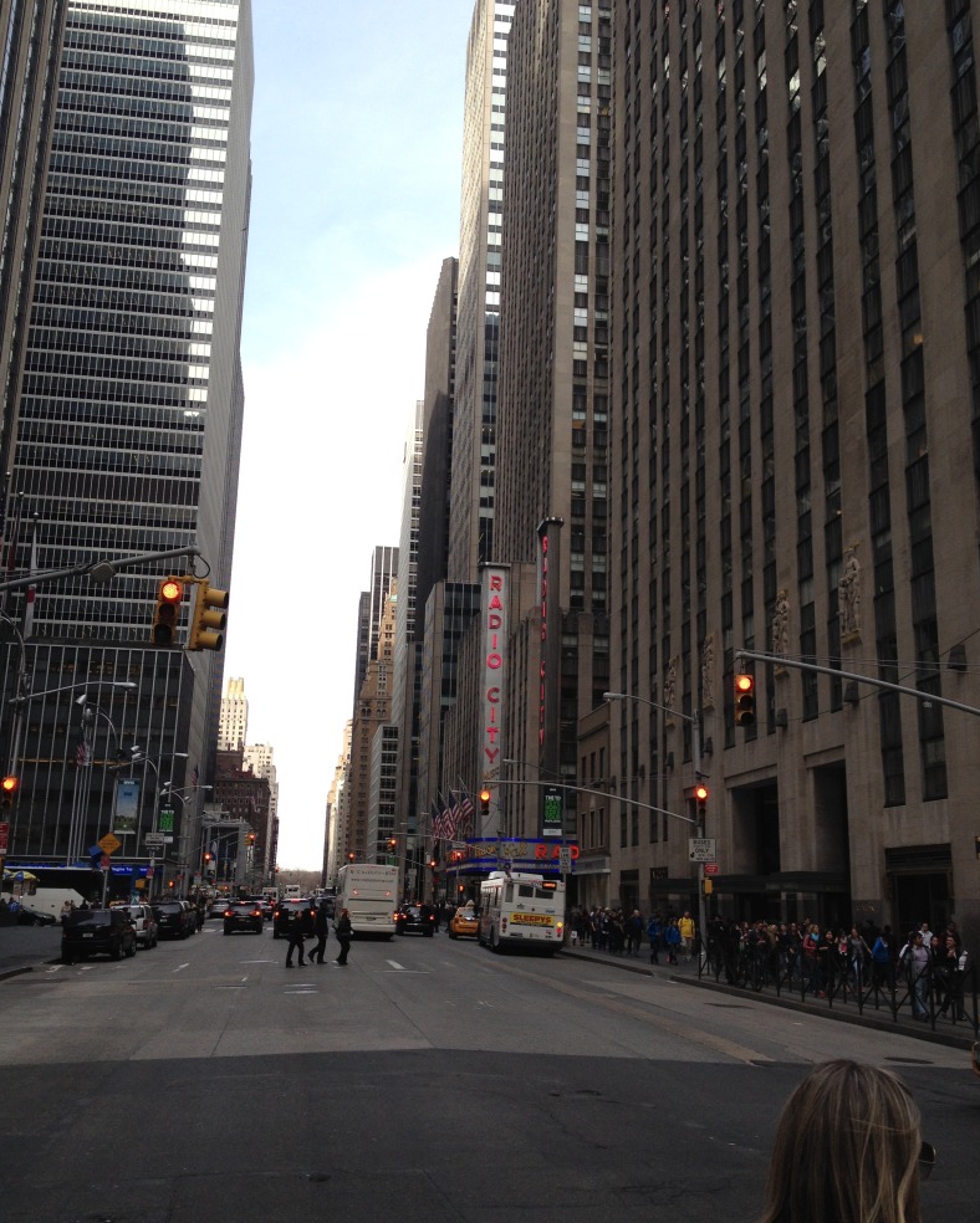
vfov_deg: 49.1
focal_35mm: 37
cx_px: 486
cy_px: 620
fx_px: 1341
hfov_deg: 40.2
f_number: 2.4
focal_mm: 4.28
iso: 50
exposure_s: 1/613
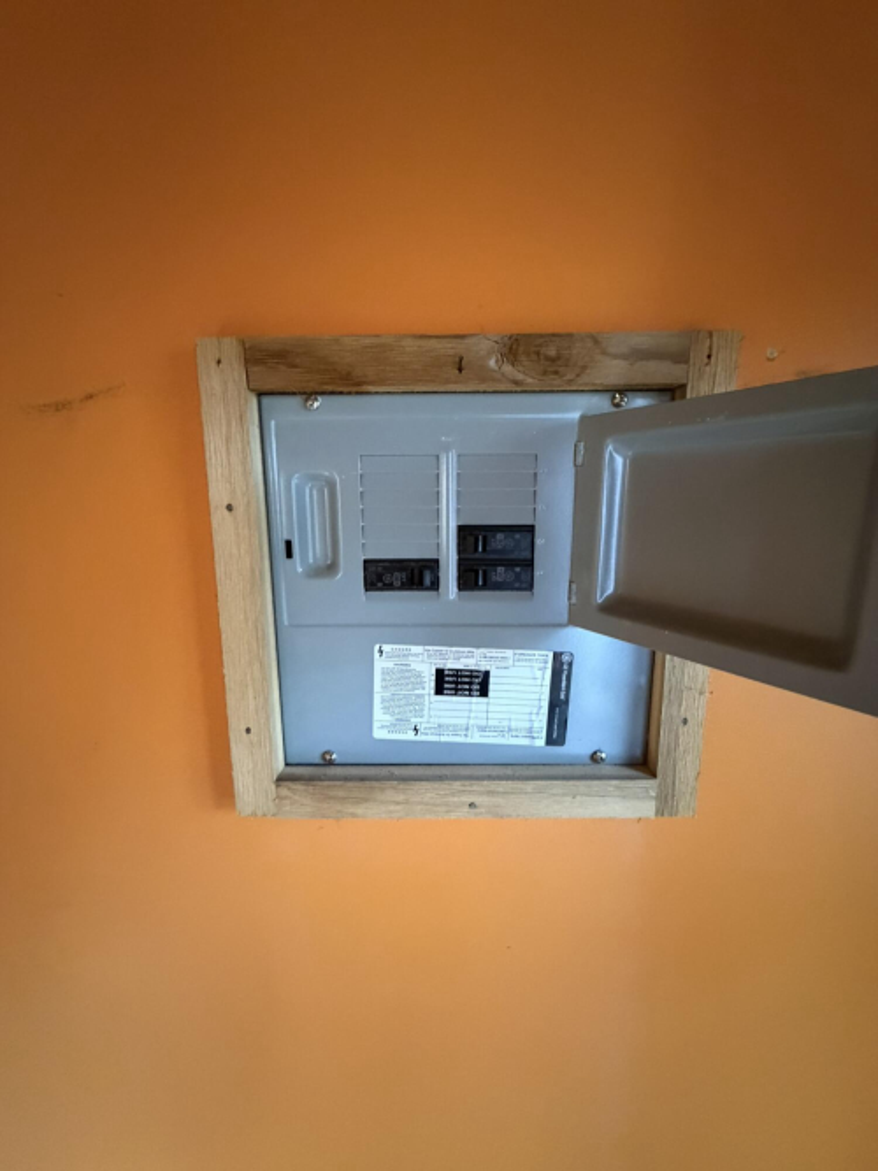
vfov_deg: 102.1
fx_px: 474
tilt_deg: -9.9
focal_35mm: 14
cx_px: 439
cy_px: 586
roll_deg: -0.2
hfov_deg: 85.7
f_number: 2.2
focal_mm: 2.22
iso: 1250
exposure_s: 1/60
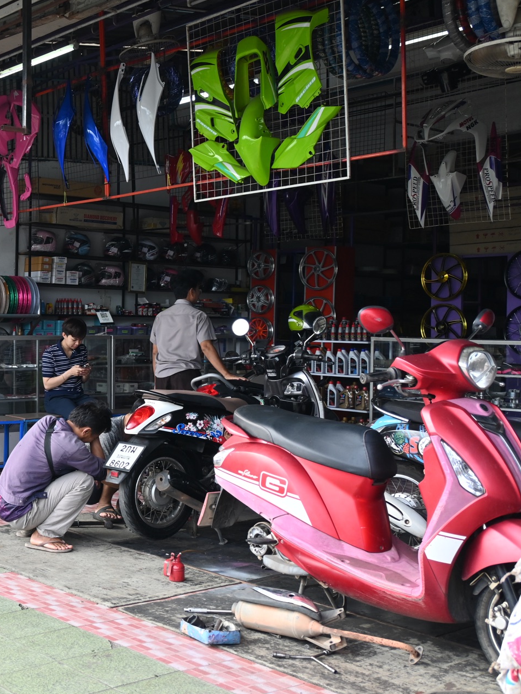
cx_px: 20
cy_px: 349
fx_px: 963
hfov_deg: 28.7
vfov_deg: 39.7
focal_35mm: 48
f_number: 4
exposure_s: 1/250
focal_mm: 22
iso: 280
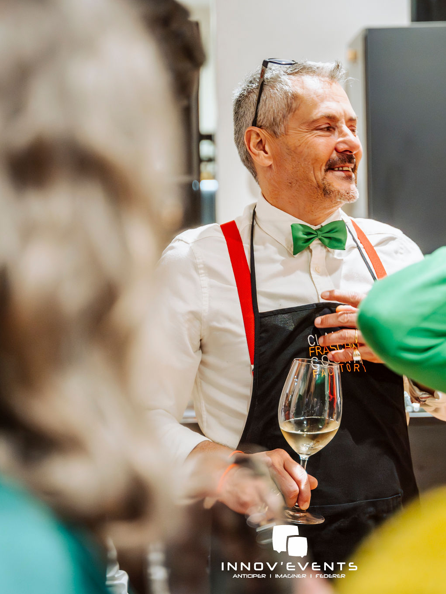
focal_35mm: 81
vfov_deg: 24.1
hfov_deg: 18.2
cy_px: 297
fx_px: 1391
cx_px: 290
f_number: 2.8
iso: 5000
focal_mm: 56
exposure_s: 1/250
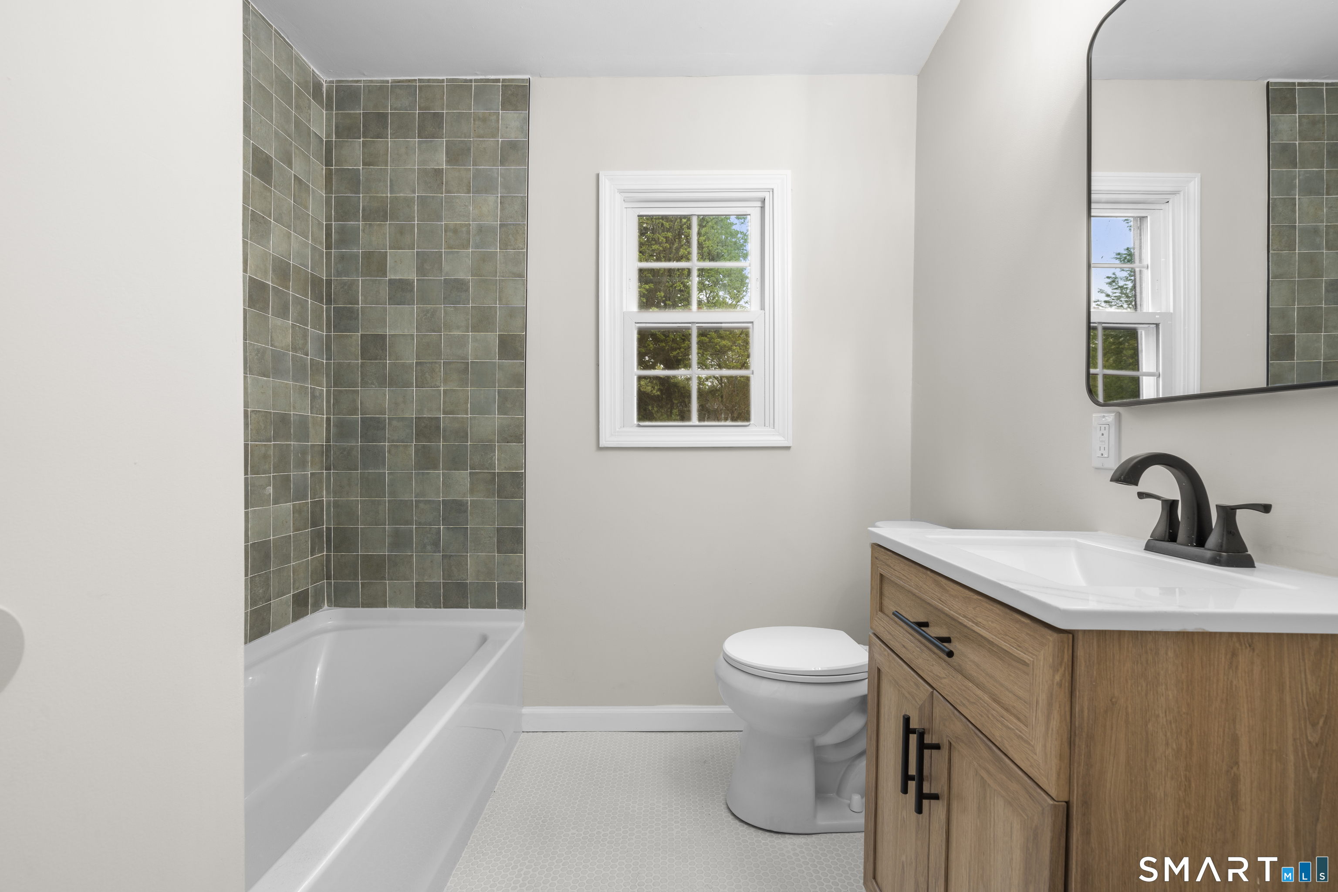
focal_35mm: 16
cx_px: 669
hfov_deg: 96.7
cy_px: 446
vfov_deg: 73.7
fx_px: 595
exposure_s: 1
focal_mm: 16
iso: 200
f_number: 9
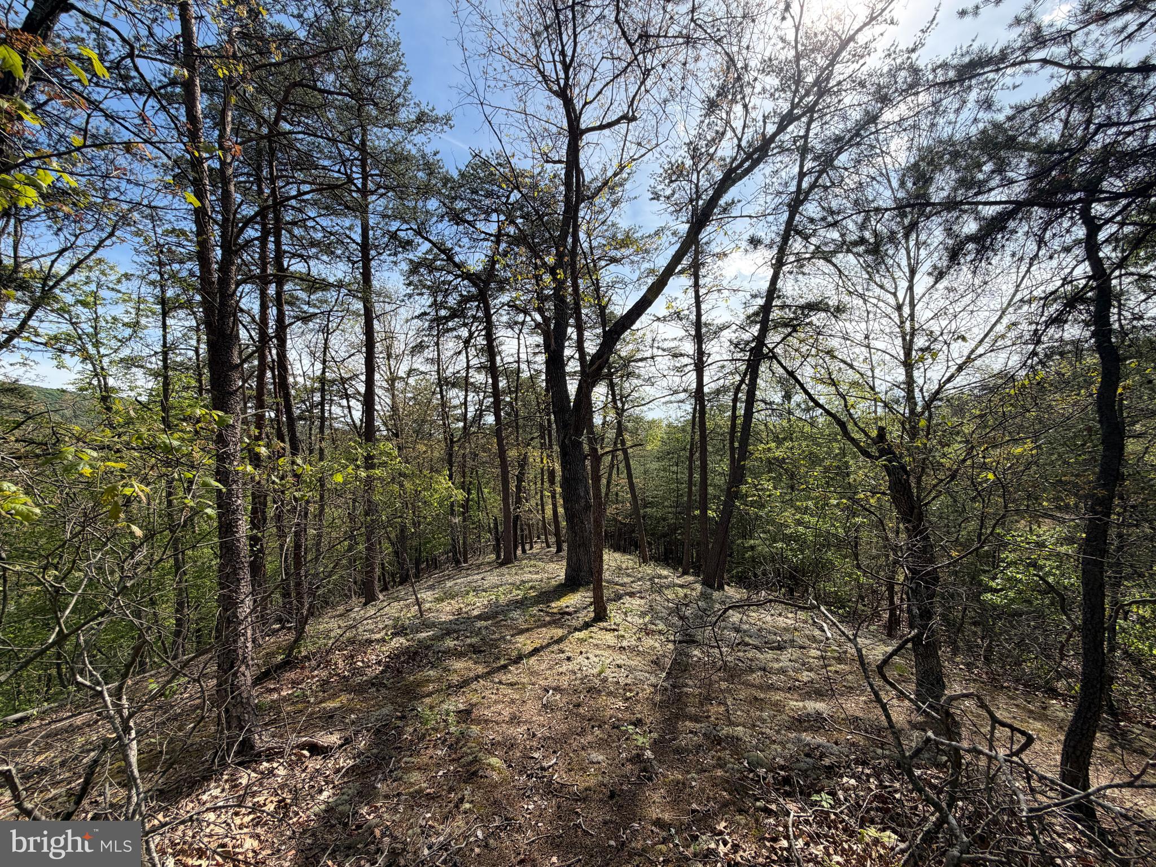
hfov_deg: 102.1
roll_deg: +0.8
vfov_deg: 85.7
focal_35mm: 14
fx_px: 468
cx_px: 578
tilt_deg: +2.7
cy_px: 434
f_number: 2.2
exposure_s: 1/770
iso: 32
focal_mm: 2.22
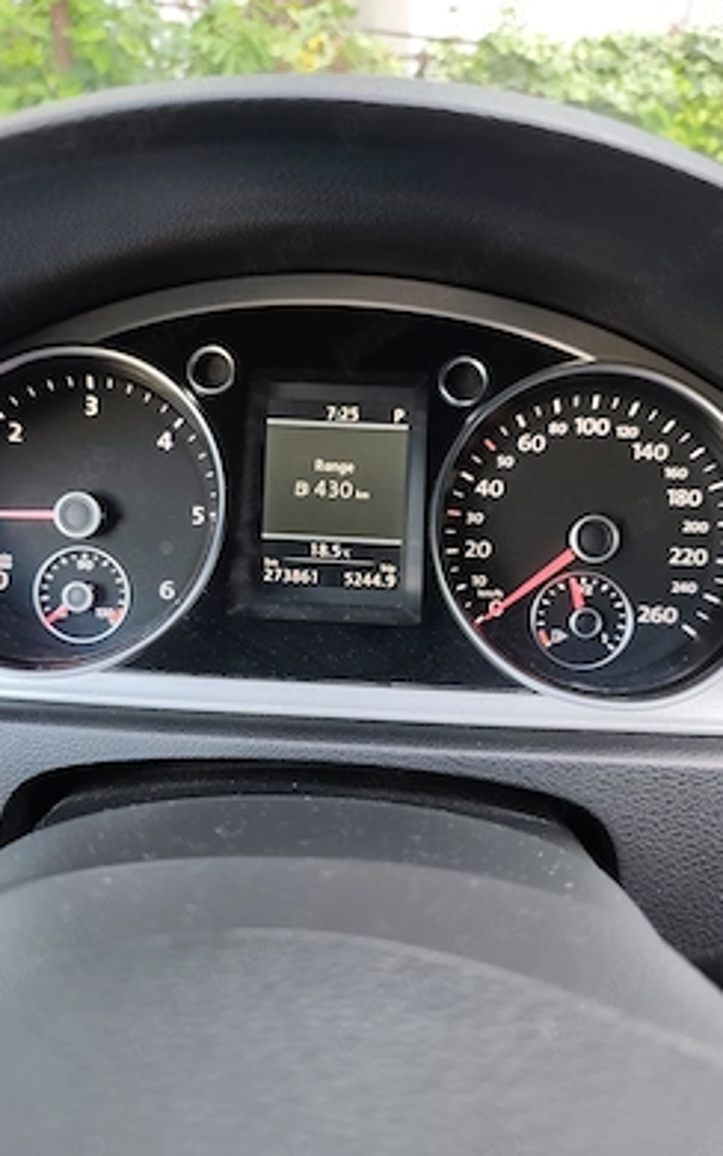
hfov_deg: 49.2
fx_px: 788
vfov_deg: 72.5
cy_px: 572
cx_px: 323
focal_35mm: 25
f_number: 1.65
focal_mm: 6.19
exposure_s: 1/35.6
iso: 200
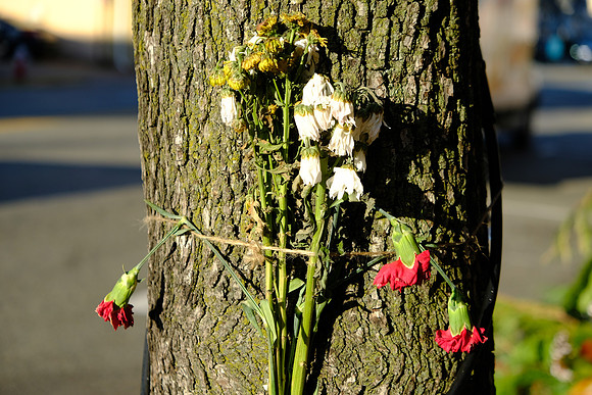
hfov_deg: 24.5
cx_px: 296
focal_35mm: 83
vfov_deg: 16.5
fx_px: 1365
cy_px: 198
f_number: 4.5
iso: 200
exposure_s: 1/680
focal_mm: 55
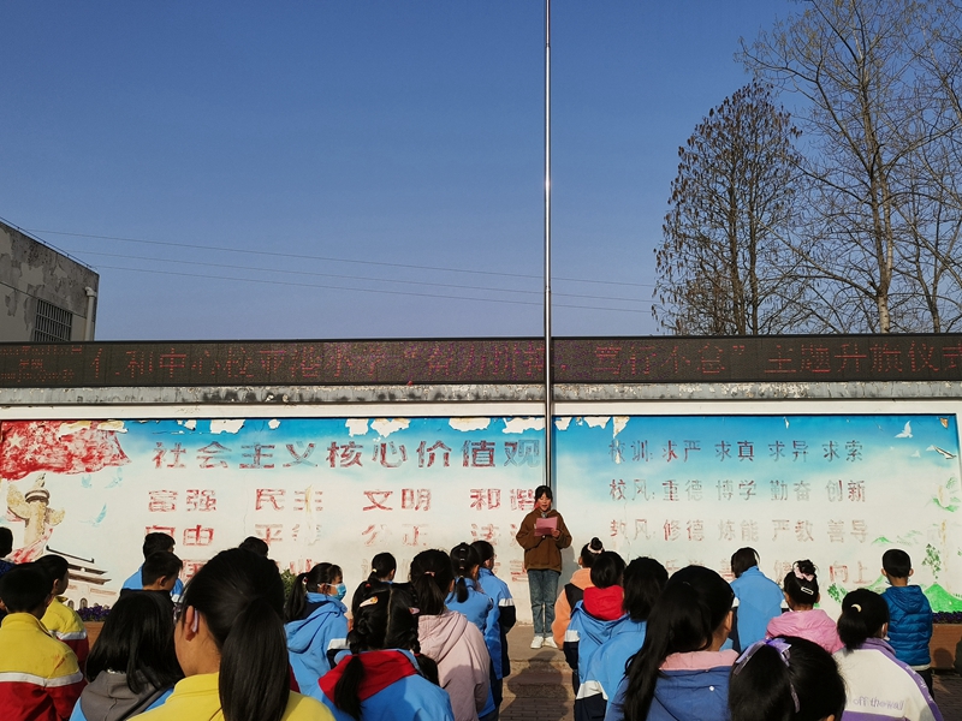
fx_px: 834
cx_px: 481
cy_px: 360
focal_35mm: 30
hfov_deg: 60.0
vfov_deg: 46.8
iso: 50
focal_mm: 4.75
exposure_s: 1/2299
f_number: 1.8
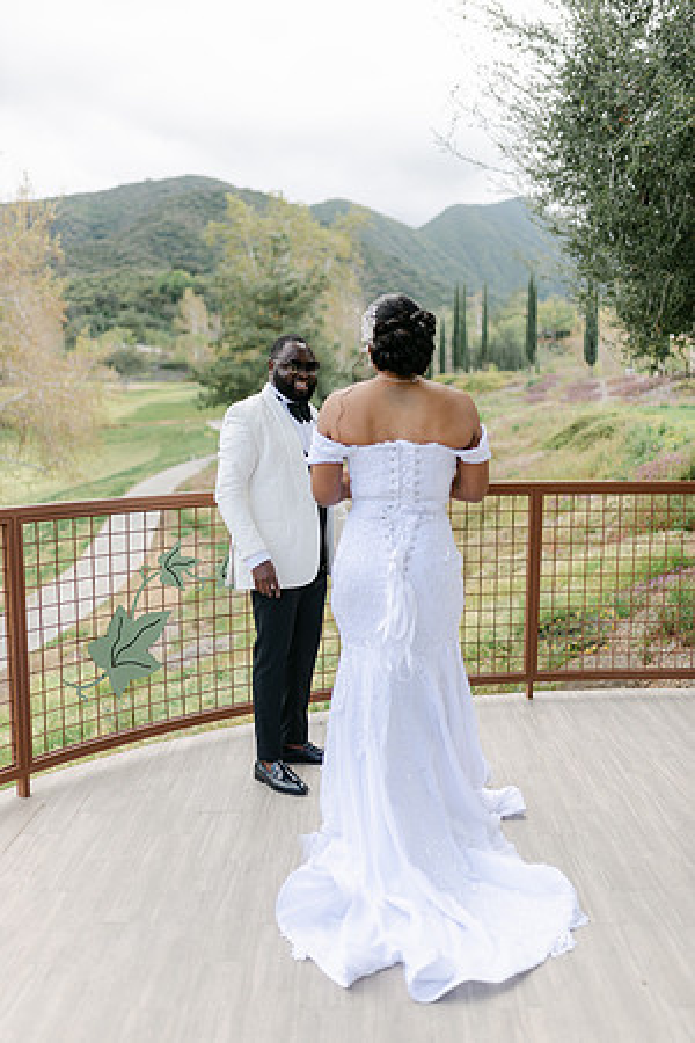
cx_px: 348
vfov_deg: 54.4
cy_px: 522
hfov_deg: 37.9
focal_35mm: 35
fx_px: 1013
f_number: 1.4
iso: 100
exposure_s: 1/4000
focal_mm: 35
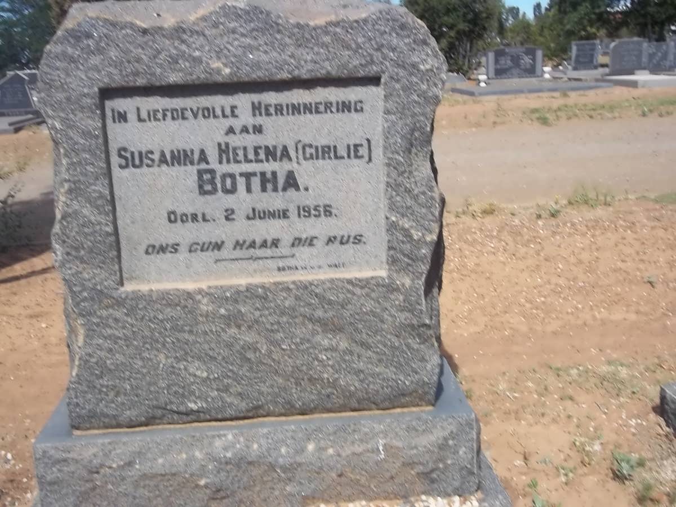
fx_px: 781
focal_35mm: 40
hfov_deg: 46.8
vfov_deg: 36.0
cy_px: 254
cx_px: 338
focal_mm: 7.1
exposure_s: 1/320
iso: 80
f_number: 6.3
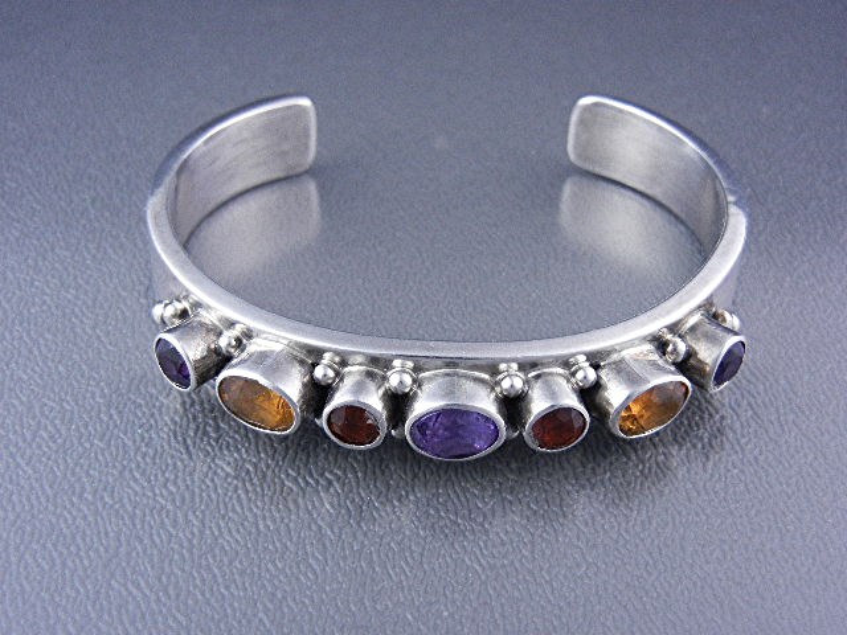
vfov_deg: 24.8
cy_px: 318
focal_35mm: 59
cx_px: 424
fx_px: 1444
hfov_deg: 32.7
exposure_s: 1/30.8
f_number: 4
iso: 400
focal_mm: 10.6
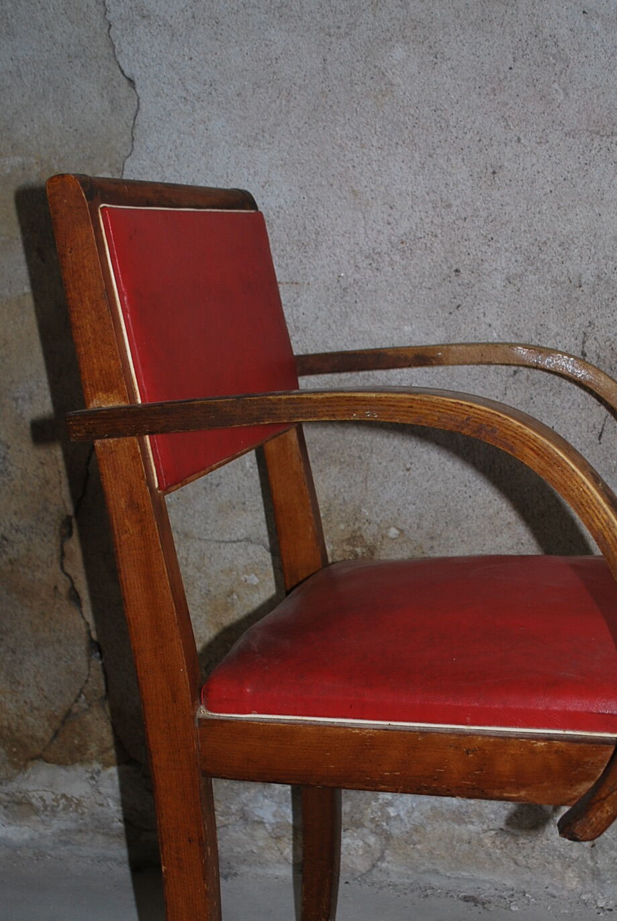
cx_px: 381
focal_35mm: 55
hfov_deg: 24.6
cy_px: 597
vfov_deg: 35.9
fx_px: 1410
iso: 200
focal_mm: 26
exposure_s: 1/60
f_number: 4.2
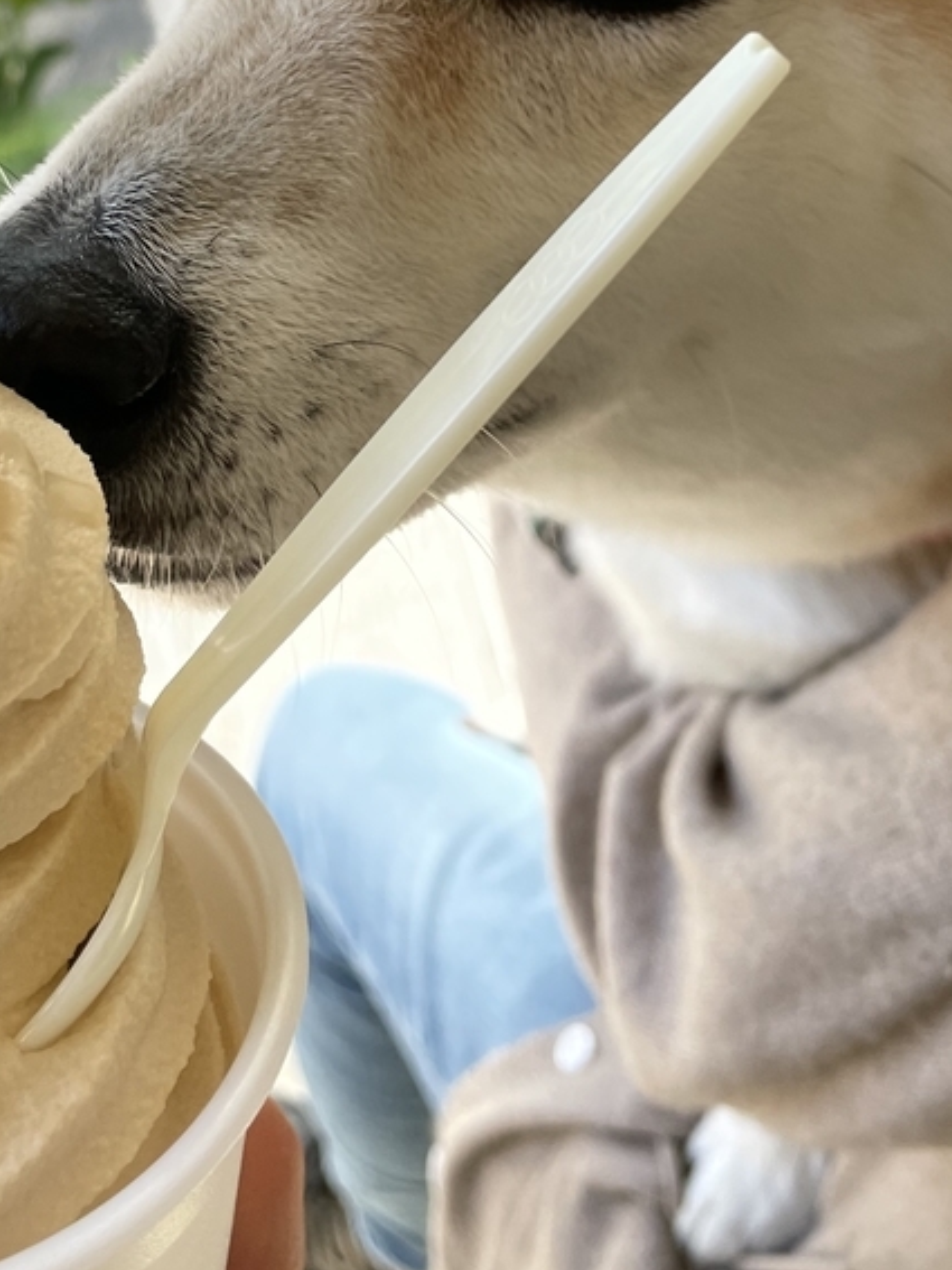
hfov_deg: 26.1
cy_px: 47
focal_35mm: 55
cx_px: 208
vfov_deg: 32.6
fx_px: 2018
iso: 32
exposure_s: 1/172
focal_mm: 4.2
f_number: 1.6
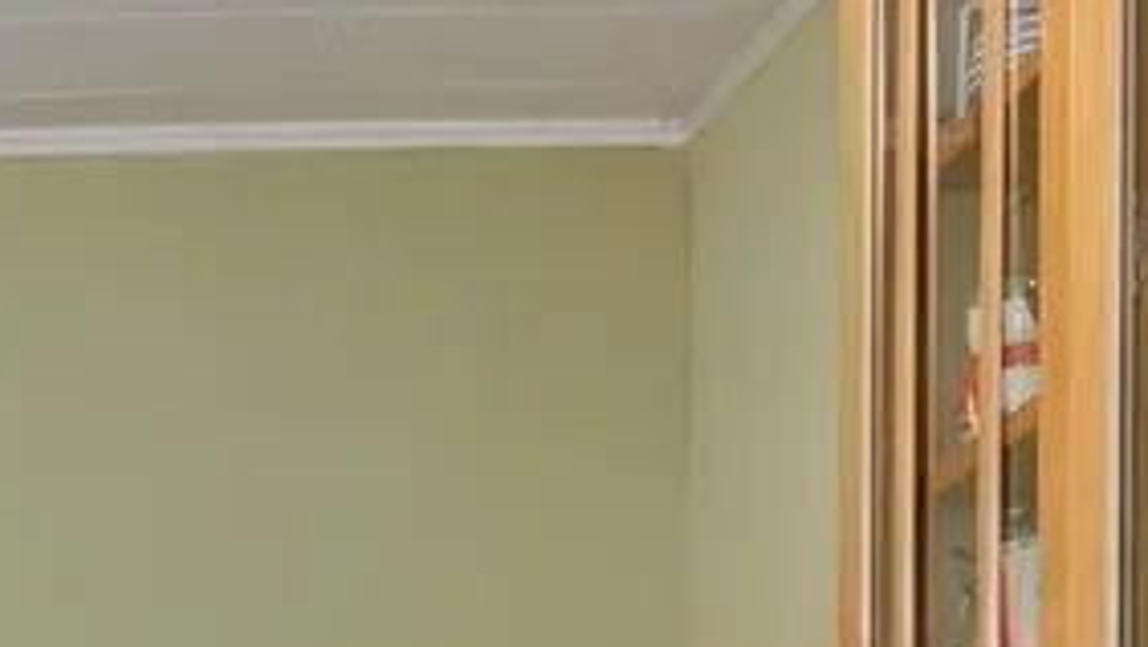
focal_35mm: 136
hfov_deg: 14.8
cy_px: 1241
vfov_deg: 8.5
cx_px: -503
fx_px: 4143
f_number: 8
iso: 200
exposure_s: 1/4
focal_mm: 15
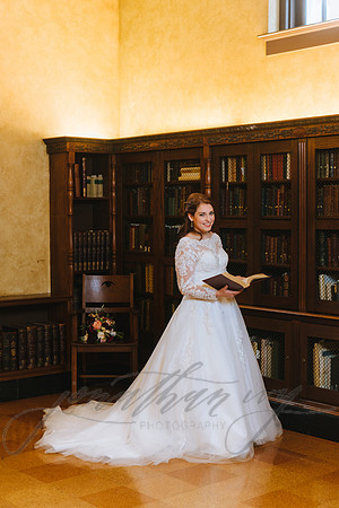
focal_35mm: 58
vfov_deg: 34.5
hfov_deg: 23.4
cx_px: 170
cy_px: 254
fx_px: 819
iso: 500
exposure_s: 1/100
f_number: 2.8
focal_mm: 58
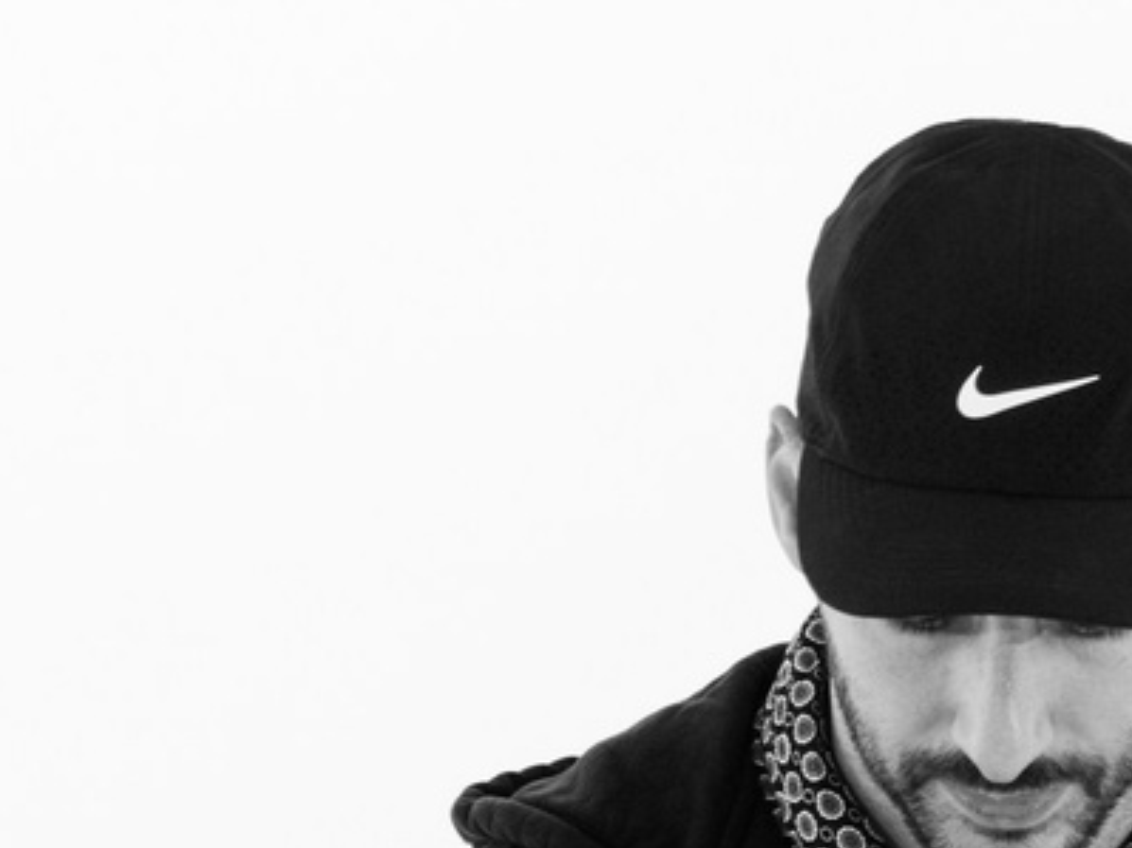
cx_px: 933
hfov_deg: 4.6
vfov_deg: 3.4
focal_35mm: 432
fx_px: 14123
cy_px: 2004
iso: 160
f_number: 2.8
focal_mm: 70
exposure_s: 1/160
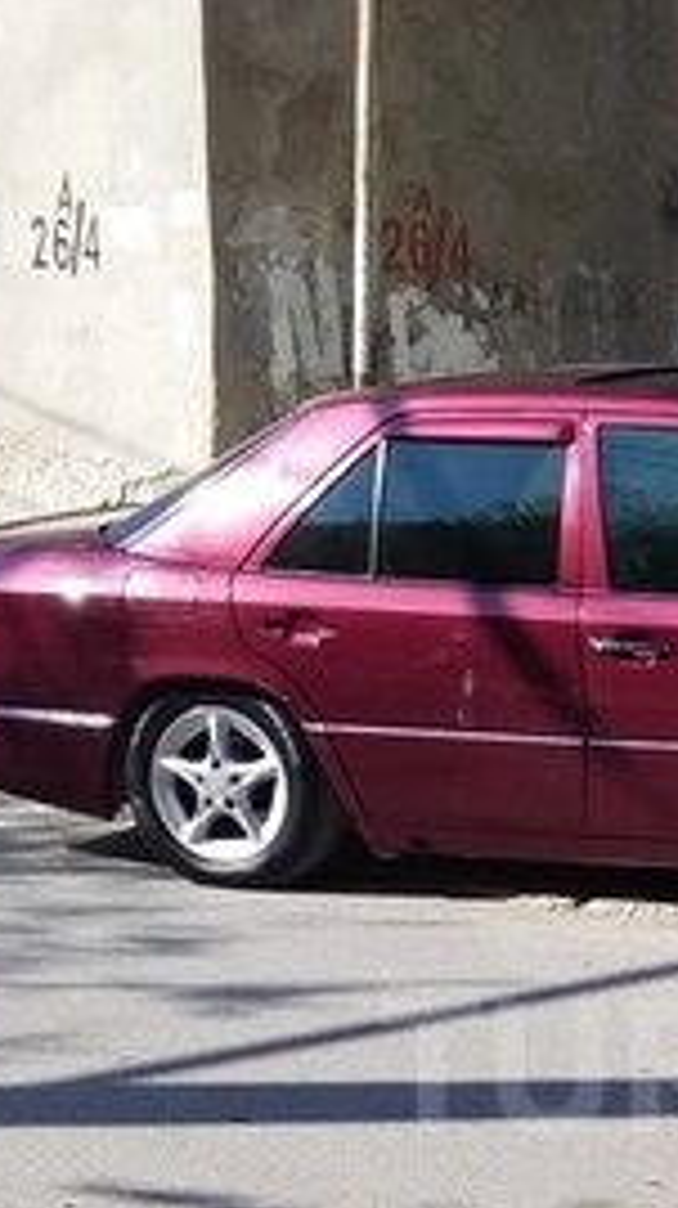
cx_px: 840
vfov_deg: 24.9
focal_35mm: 83
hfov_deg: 14.1
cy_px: 1067
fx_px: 2657
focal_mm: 3.3
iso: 40
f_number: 2.2
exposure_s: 1/984
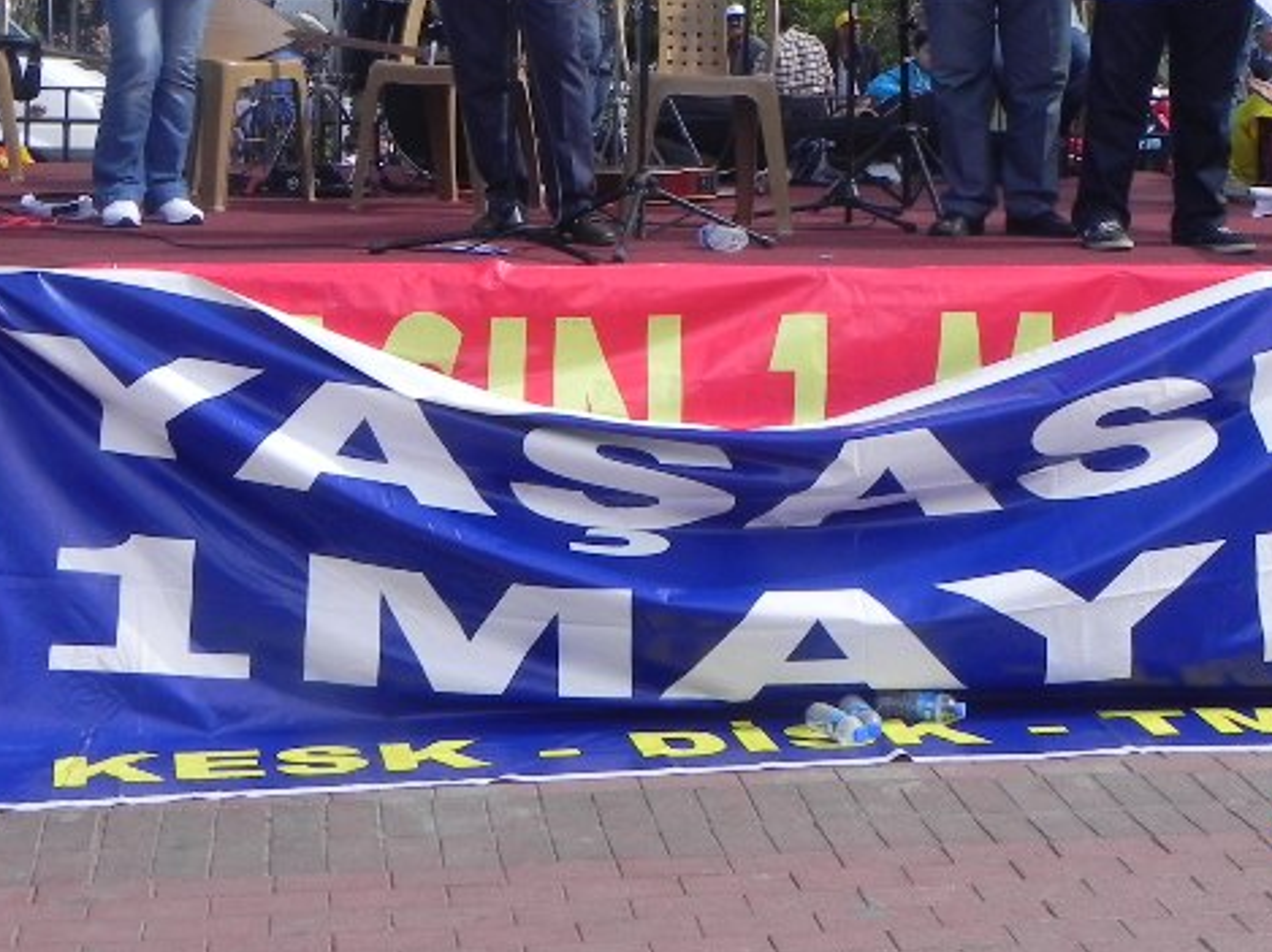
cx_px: 659
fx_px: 2570
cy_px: 171
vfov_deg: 20.7
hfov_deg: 27.8
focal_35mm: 70
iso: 160
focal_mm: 7.3
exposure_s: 1/356
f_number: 7.1
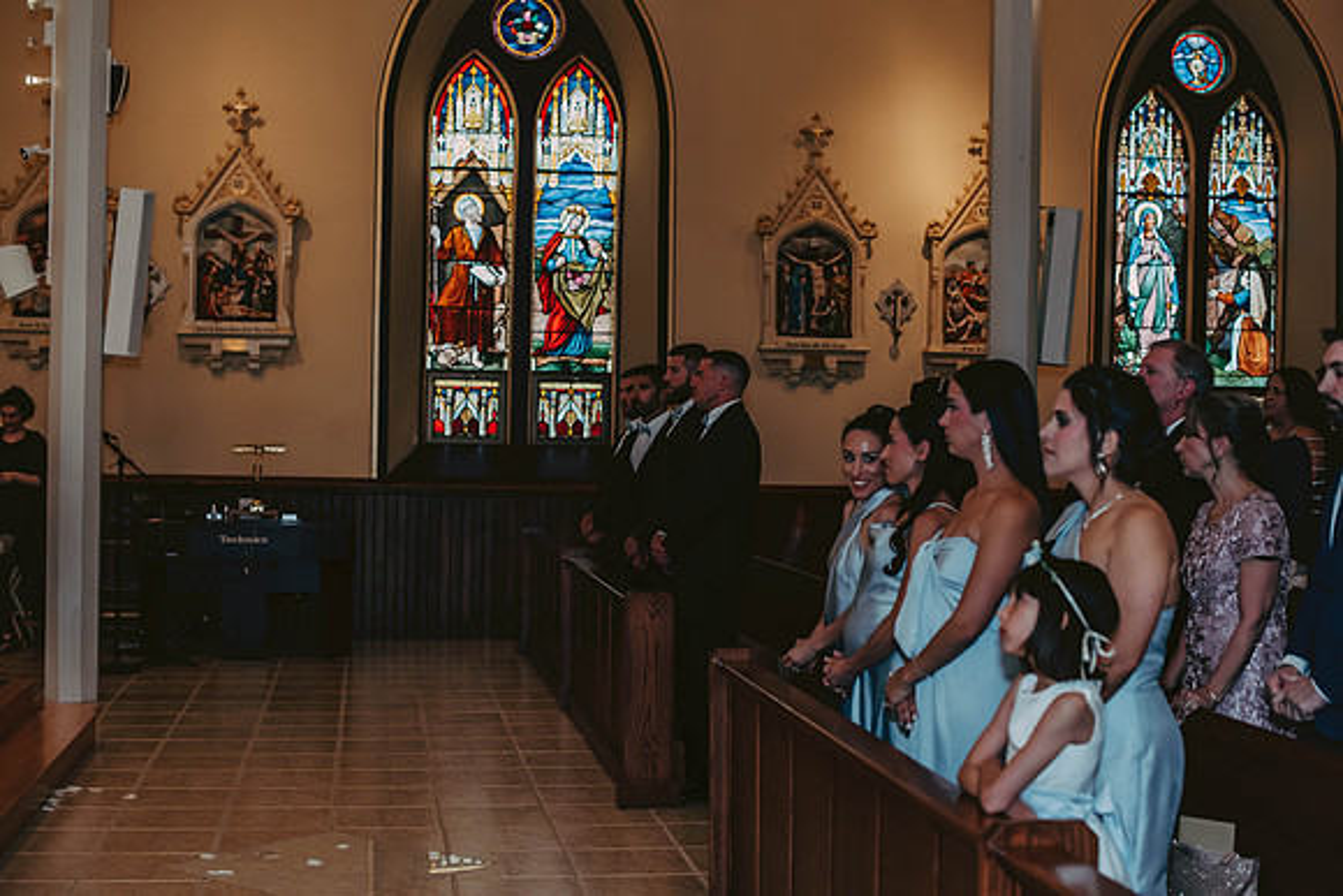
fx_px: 1866
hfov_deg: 39.6
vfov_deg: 27.0
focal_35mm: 50
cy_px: 448
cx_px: 672
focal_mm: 50
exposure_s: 1/125
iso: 800
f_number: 2.8
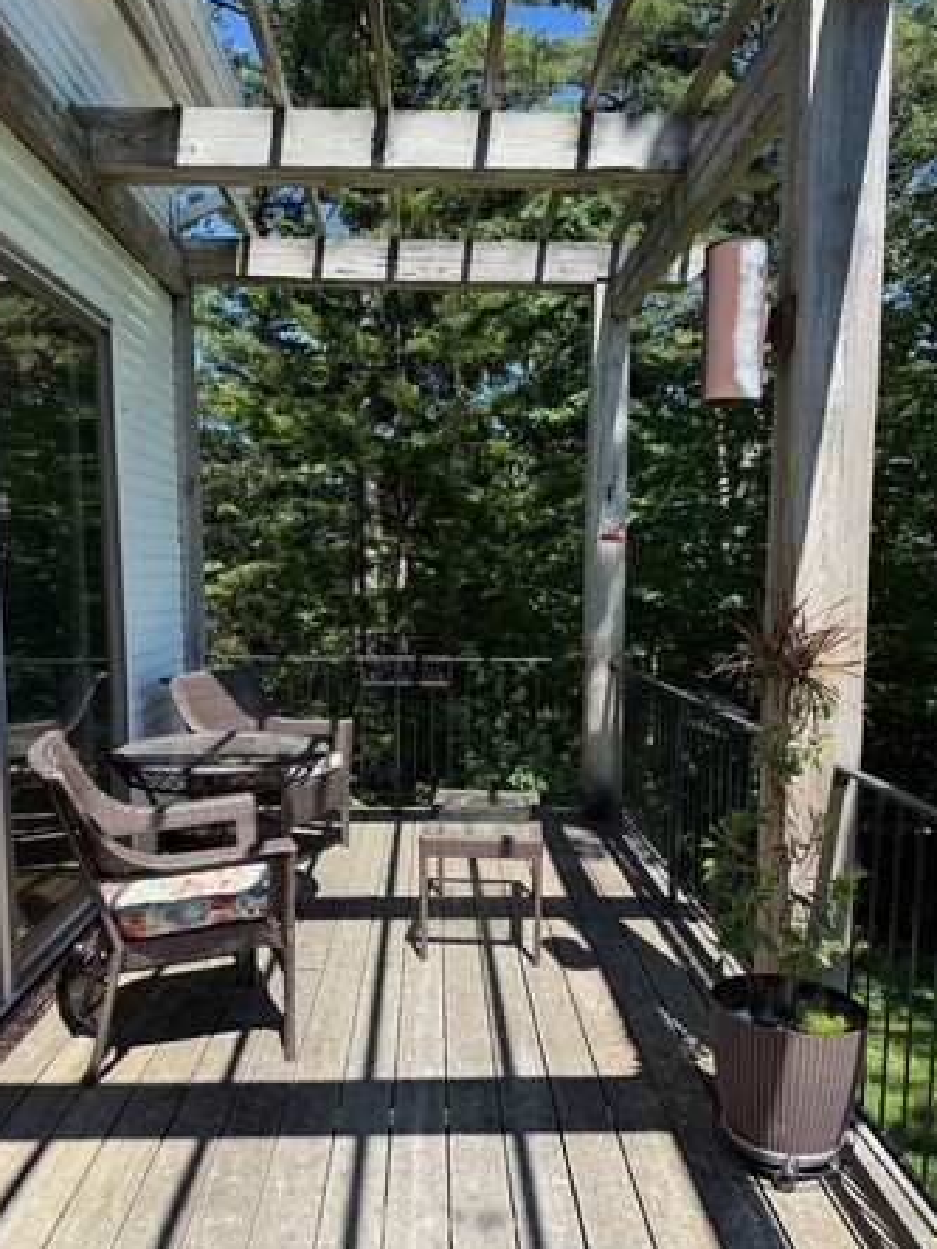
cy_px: 661
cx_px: 449
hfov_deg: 51.3
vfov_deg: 65.3
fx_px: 974
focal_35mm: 27
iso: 80
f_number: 1.78
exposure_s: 1/1553
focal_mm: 6.76
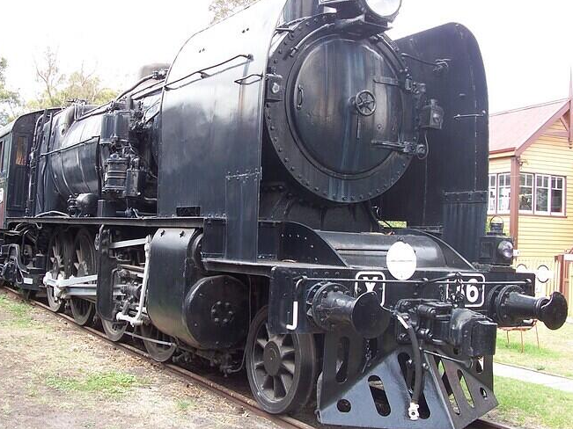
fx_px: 712
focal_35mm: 43
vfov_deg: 33.6
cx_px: 243
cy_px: 204
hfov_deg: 43.7
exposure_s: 1/180
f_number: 2.8
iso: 80
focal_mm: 6
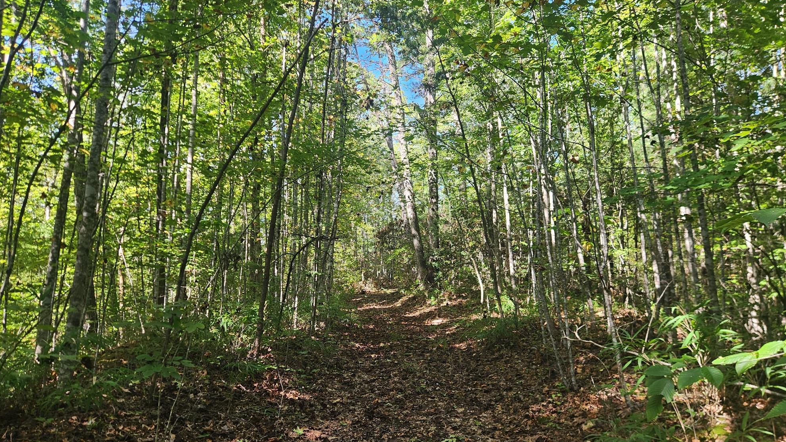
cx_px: 400
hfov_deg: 71.9
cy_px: 247
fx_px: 542
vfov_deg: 44.3
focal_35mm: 26
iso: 40
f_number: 1.8
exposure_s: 1/180
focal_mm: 5.4
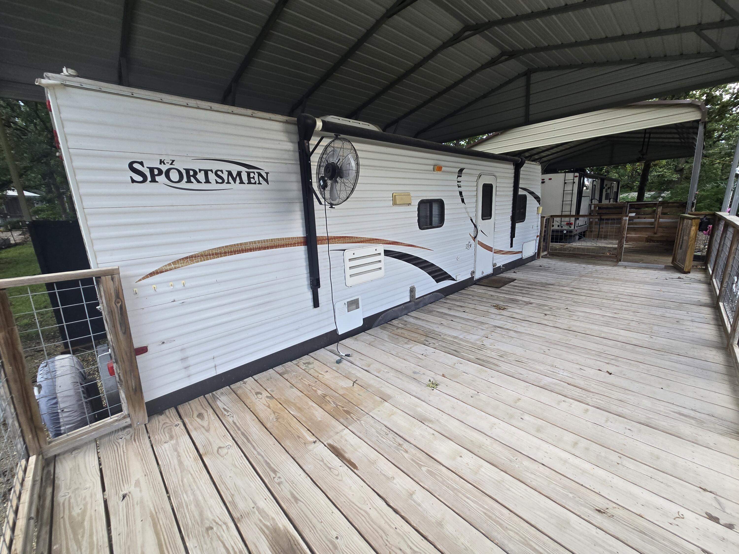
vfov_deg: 89.9
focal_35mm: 13
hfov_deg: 106.2
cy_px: 277
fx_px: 278
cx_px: 370
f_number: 2.2
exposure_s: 1/359
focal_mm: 2.2
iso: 80
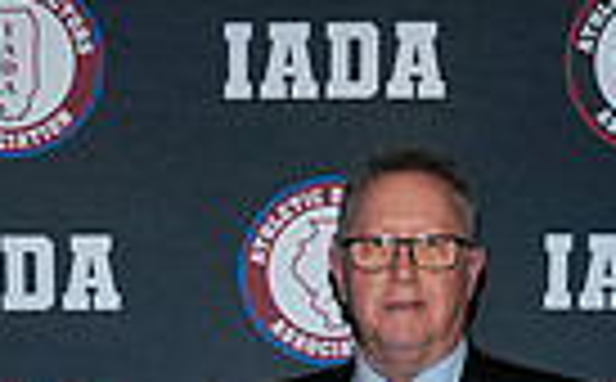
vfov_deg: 8.0
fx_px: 2530
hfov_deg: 13.9
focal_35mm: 151
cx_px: 373
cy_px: 885
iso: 800
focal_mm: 30
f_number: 9
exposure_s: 1/125
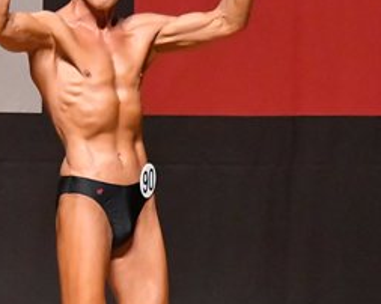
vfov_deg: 2.4
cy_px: 155
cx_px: 61
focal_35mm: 647
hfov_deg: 3.0
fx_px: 7290
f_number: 5.6
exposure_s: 1/400
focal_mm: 150
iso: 12800
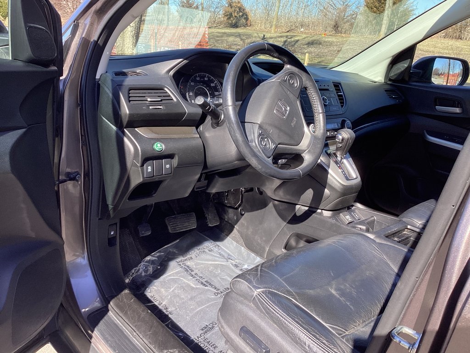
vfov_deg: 45.4
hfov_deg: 58.4
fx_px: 421
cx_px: 235
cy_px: 176
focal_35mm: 31
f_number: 2.4
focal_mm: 3.3
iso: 25
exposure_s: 1/288
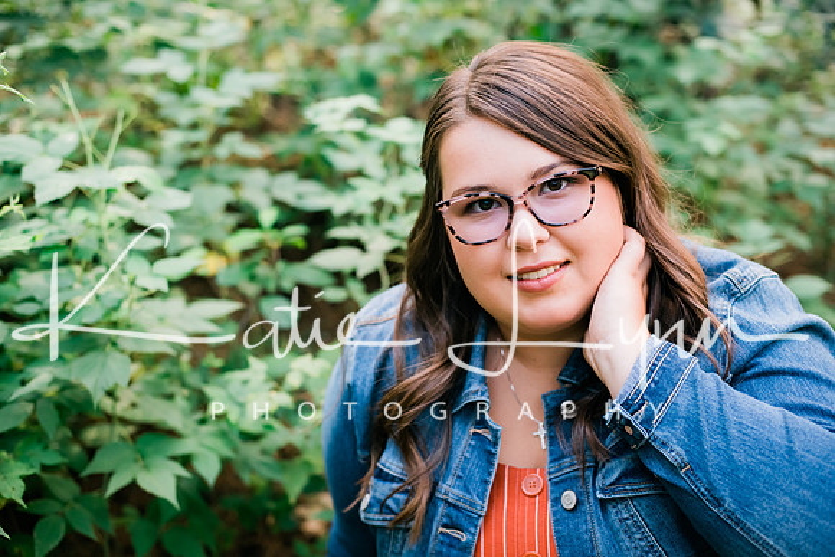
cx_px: 418
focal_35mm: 50
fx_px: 1160
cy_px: 278
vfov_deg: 27.0
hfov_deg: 39.6
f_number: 2.8
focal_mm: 50
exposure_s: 1/250
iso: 640
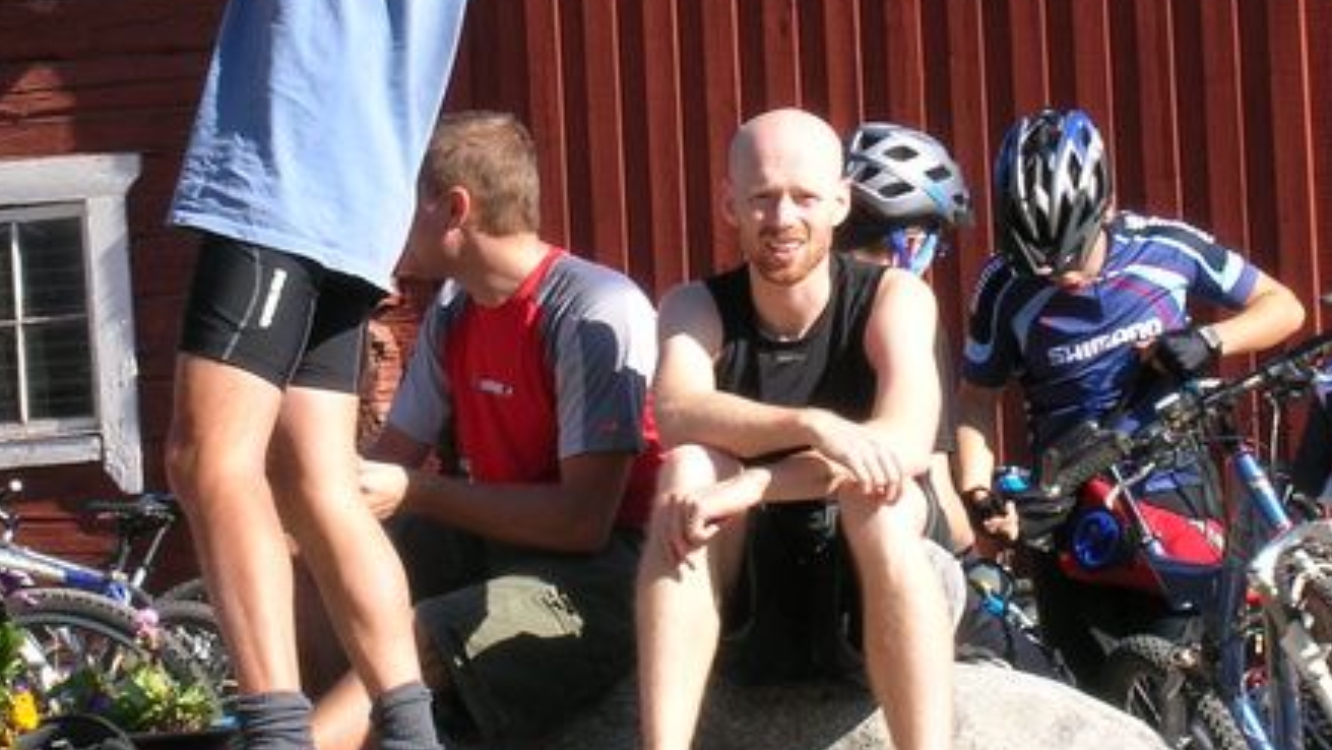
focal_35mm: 184
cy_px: 195
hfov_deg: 11.7
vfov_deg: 6.6
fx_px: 6500
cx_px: 693
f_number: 8.2
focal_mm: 17.1
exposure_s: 1/68.8
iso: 50
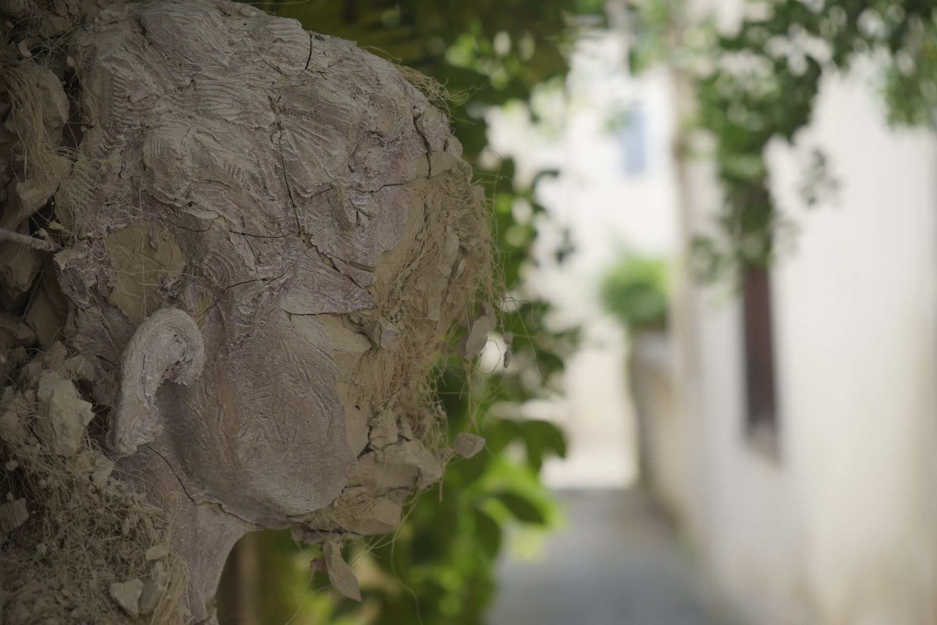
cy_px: 312
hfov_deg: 28.8
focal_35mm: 70
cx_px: 468
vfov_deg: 19.5
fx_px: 1822
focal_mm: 70
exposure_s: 1/125
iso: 250
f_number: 5.6
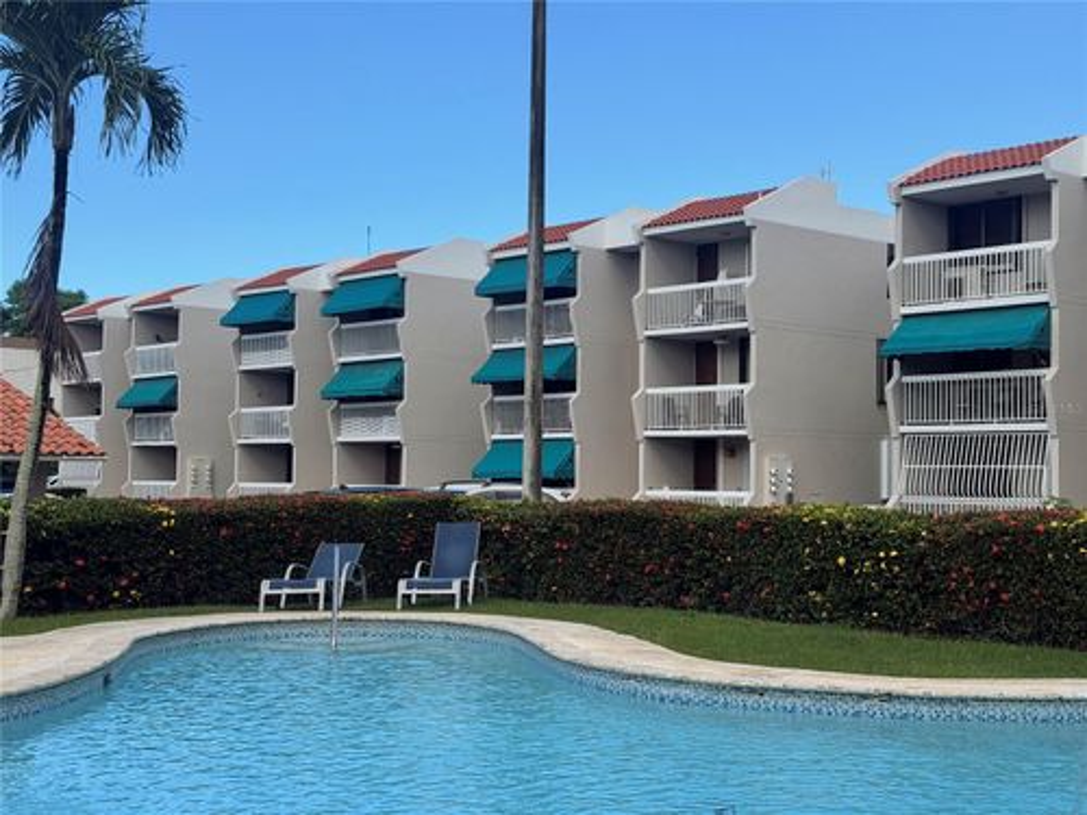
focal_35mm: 48
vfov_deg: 30.3
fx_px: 1507
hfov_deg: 39.7
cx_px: 544
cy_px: 408
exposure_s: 1/3226
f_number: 1.78
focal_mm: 6.76
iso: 64
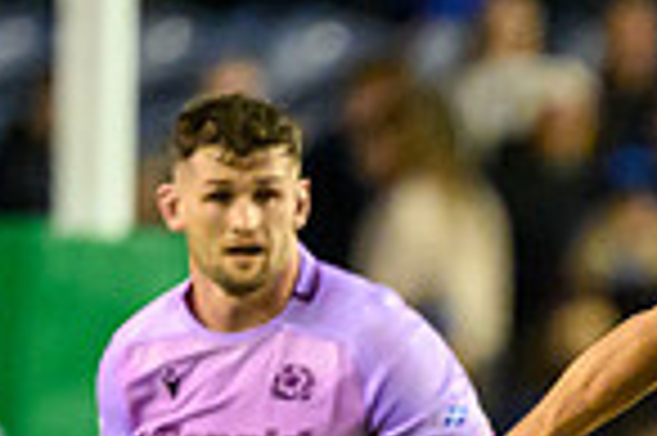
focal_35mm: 3094
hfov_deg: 0.7
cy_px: 1098
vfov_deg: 0.4
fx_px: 56402
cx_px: 994
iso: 10000
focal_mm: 560
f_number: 4
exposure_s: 1/1000
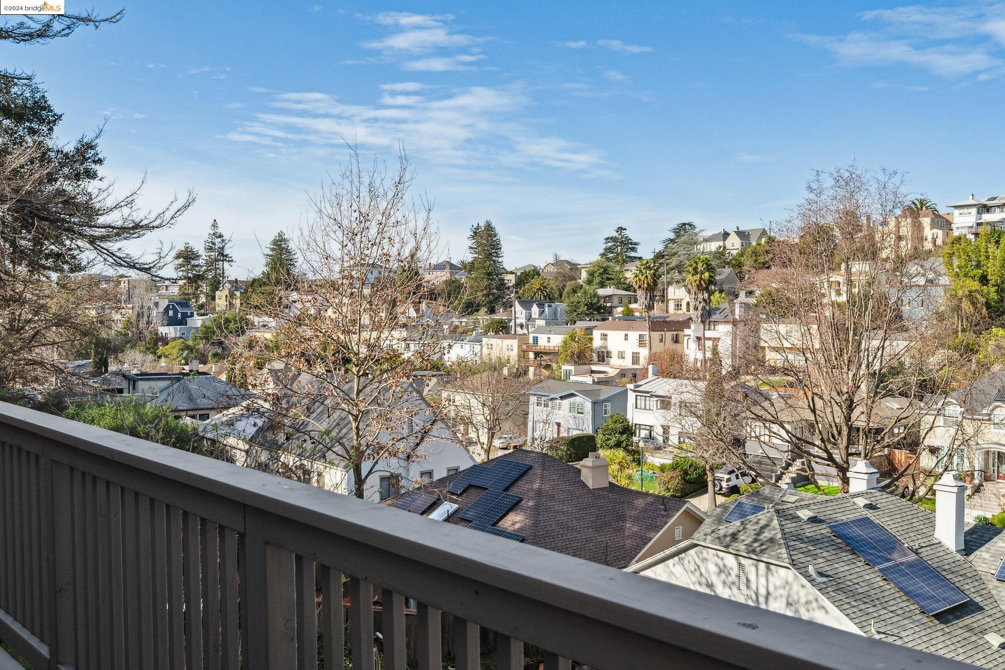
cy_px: 335
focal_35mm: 33
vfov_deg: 40.0
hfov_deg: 57.2
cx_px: 502
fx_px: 921
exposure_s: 1/400
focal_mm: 22
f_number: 8
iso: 200
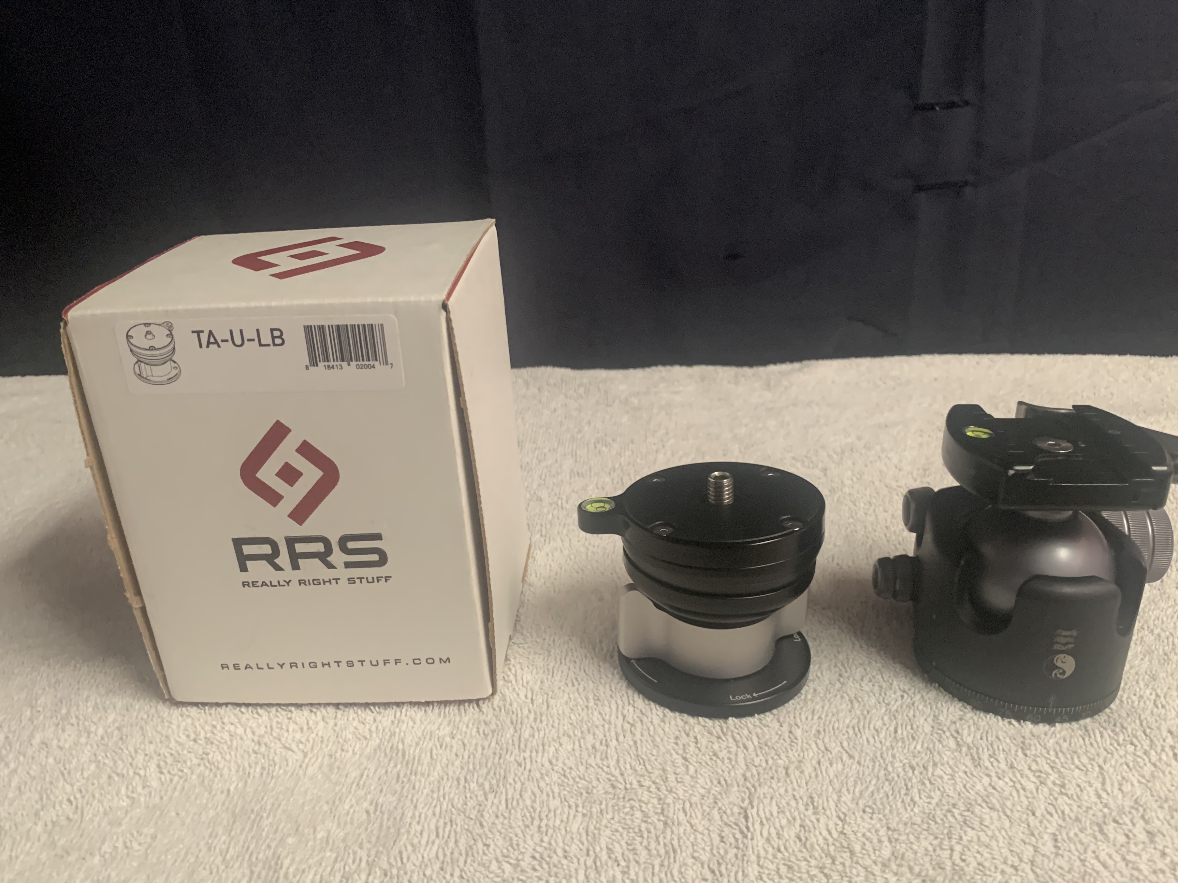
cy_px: 464
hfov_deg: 61.7
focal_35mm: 29
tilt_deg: -26.4
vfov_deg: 48.2
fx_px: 987
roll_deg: +2.5
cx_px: 599
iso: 250
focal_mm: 4.25
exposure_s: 1/40
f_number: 1.8
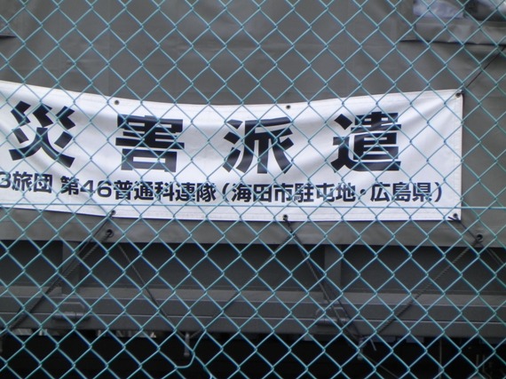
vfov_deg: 2.7
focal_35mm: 550
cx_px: 253
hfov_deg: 3.6
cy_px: 190
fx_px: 8036
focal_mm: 97.8
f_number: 7.1
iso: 160
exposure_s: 1/436
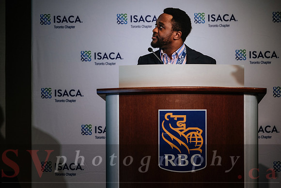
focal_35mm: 175
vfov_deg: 7.8
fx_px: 1368
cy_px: 98
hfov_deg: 11.7
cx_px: 127
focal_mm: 106
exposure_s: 1/100
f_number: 2.8
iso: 800
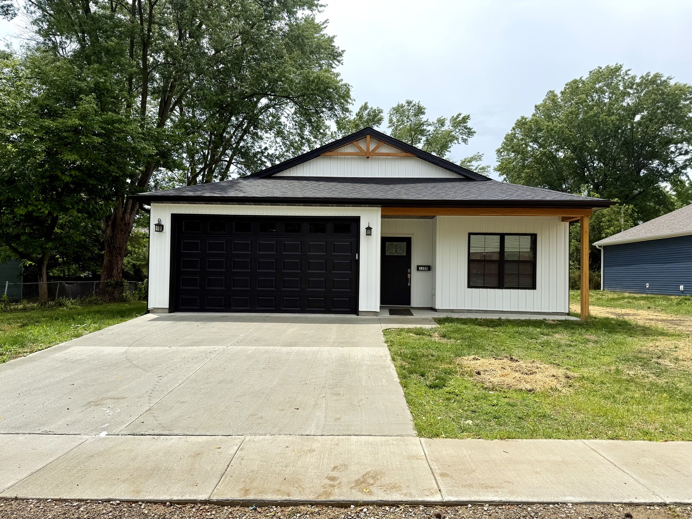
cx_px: 346
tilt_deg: +2.0
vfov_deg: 56.8
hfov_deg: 71.6
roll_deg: -0.9
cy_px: 260
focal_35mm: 24
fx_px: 480
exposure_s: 1/5714
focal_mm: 6.76
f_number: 1.78
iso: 80
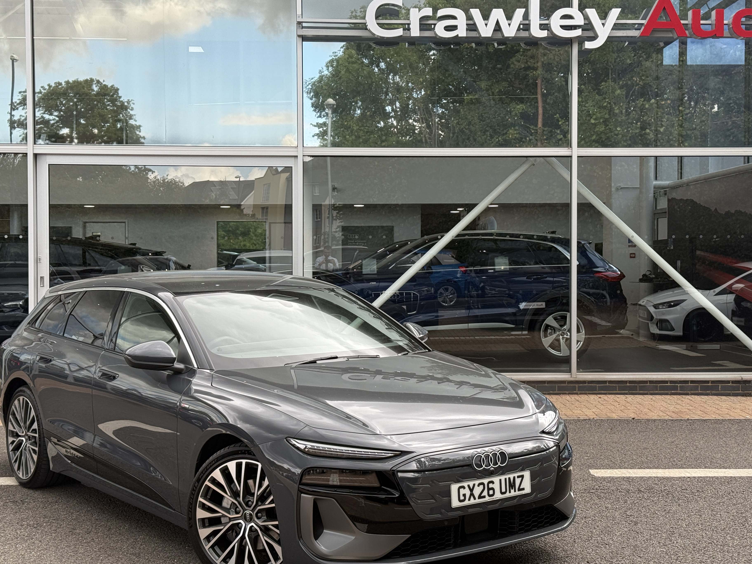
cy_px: 274
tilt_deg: +0.9
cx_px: 396
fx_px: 1151
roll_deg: +1.1
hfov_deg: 36.2
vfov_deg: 27.5
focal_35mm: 53
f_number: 1.78
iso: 80
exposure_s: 1/712
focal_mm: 6.76
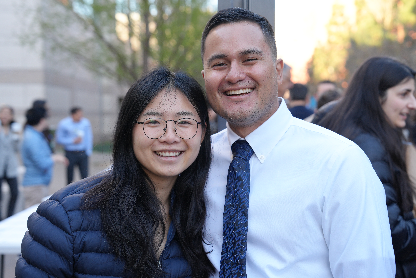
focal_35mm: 57
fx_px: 659
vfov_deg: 23.8
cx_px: 211
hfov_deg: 35.1
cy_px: 135
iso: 250
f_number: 4
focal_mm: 55
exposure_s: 1/160
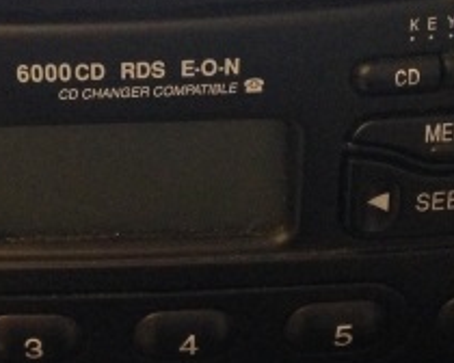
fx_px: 1344
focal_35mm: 100
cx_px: 55
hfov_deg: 18.9
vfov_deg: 15.4
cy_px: 153
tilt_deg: -22.6
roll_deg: -1.8
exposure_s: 1/15
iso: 500
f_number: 2.4
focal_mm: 4.12
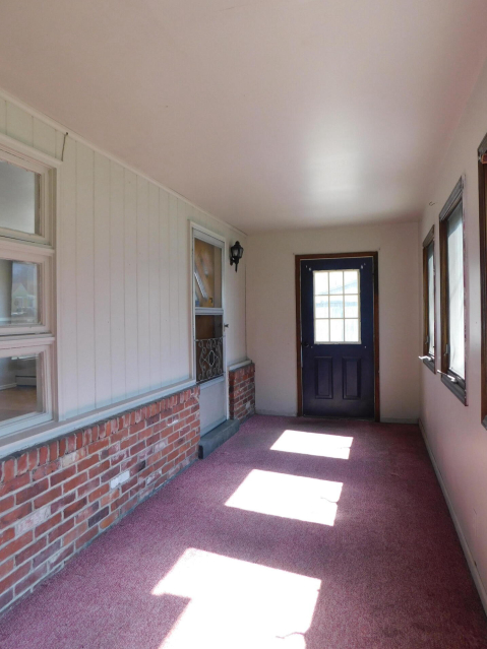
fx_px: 450
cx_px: 249
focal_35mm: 24
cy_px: 316
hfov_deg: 56.8
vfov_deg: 71.6
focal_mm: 4
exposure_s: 1/80
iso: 125
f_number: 3
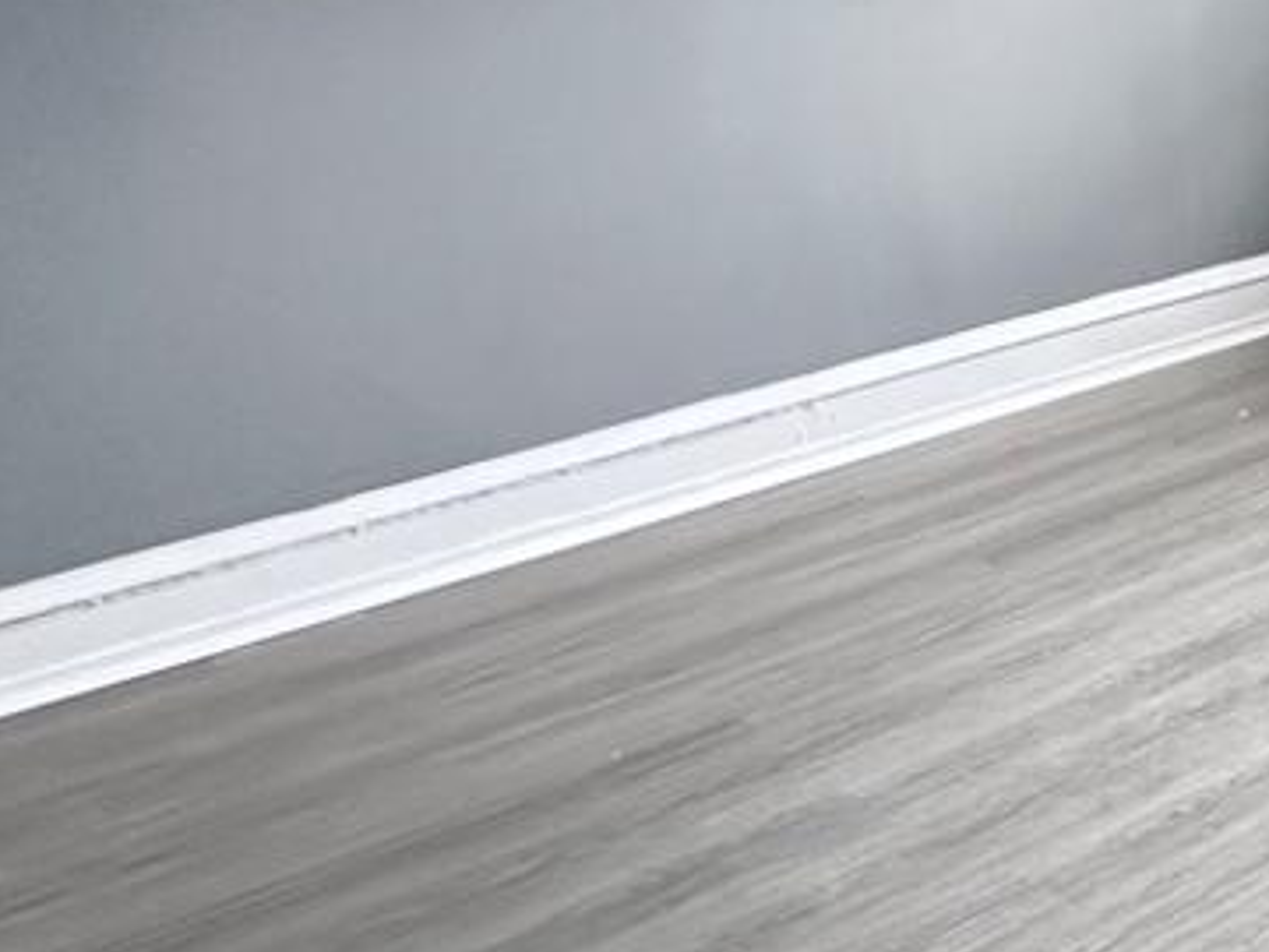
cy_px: -148
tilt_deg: -6.4
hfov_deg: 22.1
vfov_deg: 24.1
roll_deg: -1.7
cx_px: 2245
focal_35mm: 56
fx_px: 2053
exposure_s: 1/120
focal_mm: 2.22
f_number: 2.2
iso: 200
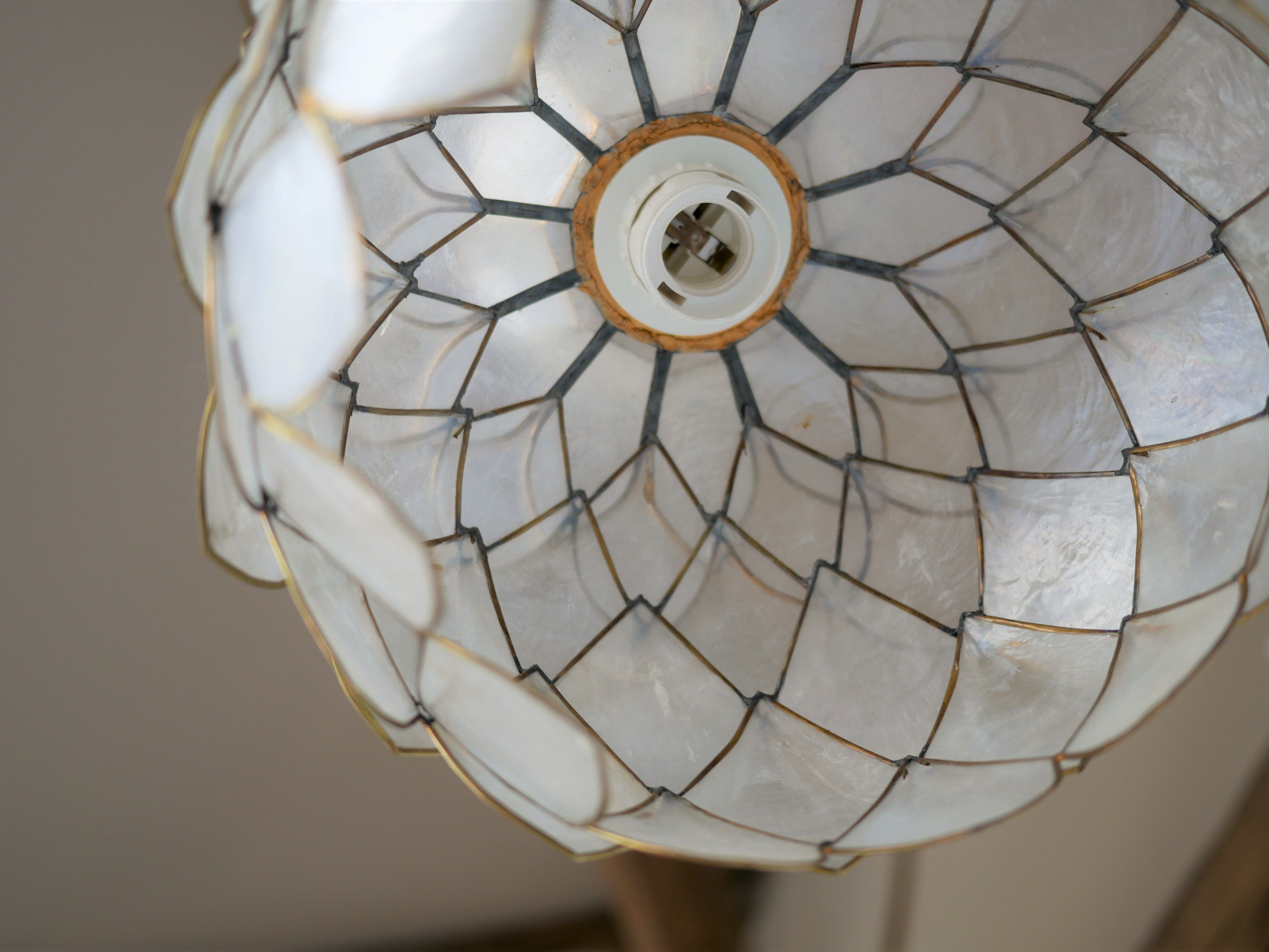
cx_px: 634
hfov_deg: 46.8
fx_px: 1467
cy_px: 476
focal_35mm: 40
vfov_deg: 36.0
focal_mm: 20
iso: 200
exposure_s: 1/100
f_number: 1.7
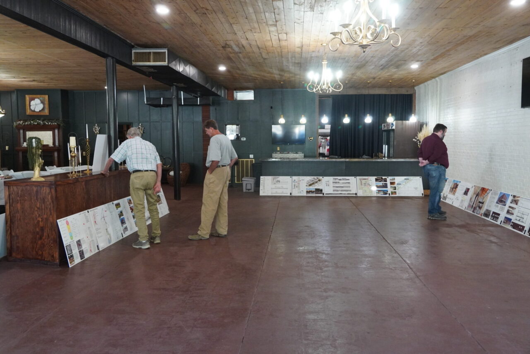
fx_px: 486
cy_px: 177
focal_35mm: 33
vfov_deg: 40.0
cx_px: 265
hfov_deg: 57.2
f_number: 5.6
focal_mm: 22
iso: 3200
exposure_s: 1/40
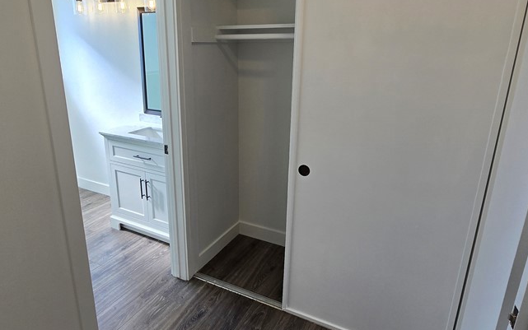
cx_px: 237
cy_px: 148
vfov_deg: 55.0
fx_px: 317
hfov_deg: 79.4
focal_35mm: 22
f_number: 2.2
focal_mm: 2.2
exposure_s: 1/167
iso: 50
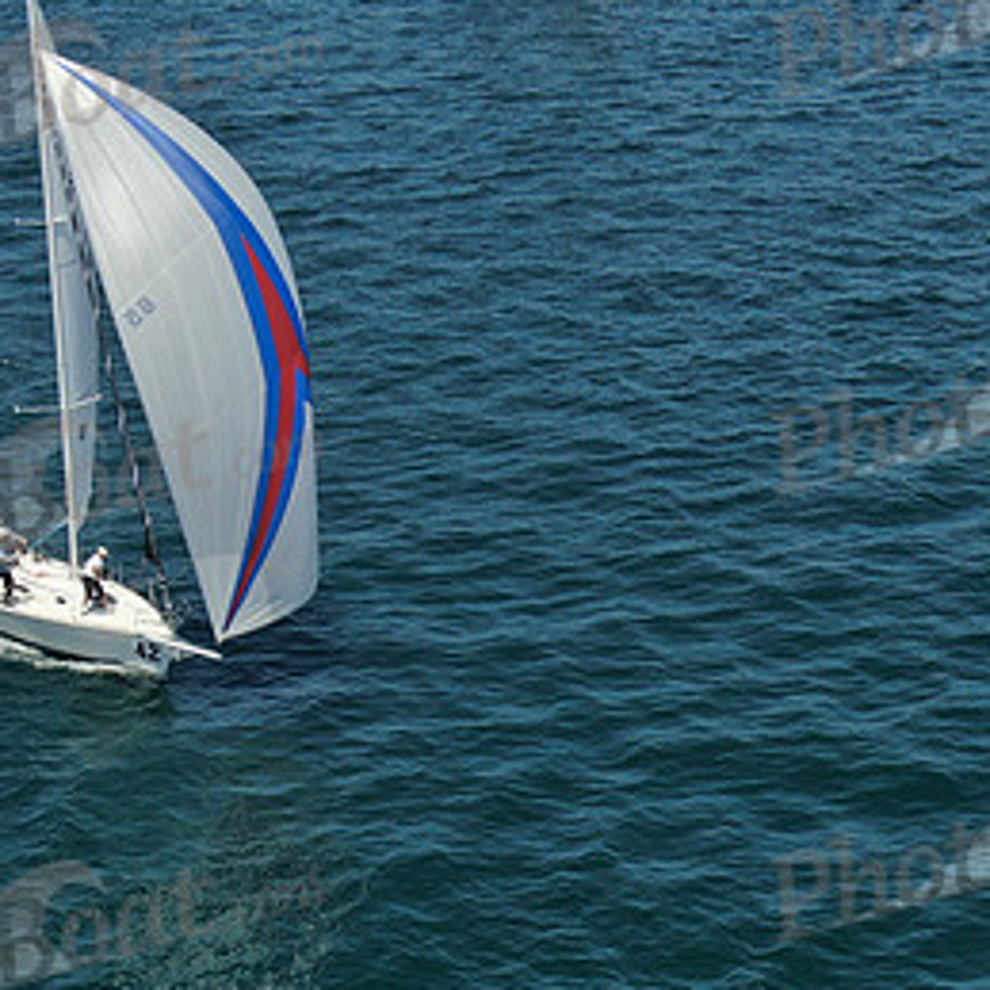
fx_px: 3074
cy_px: 667
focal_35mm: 95
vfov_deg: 18.2
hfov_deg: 18.3
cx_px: 550
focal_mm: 8.6
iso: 100
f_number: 3.8
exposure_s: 1/1000
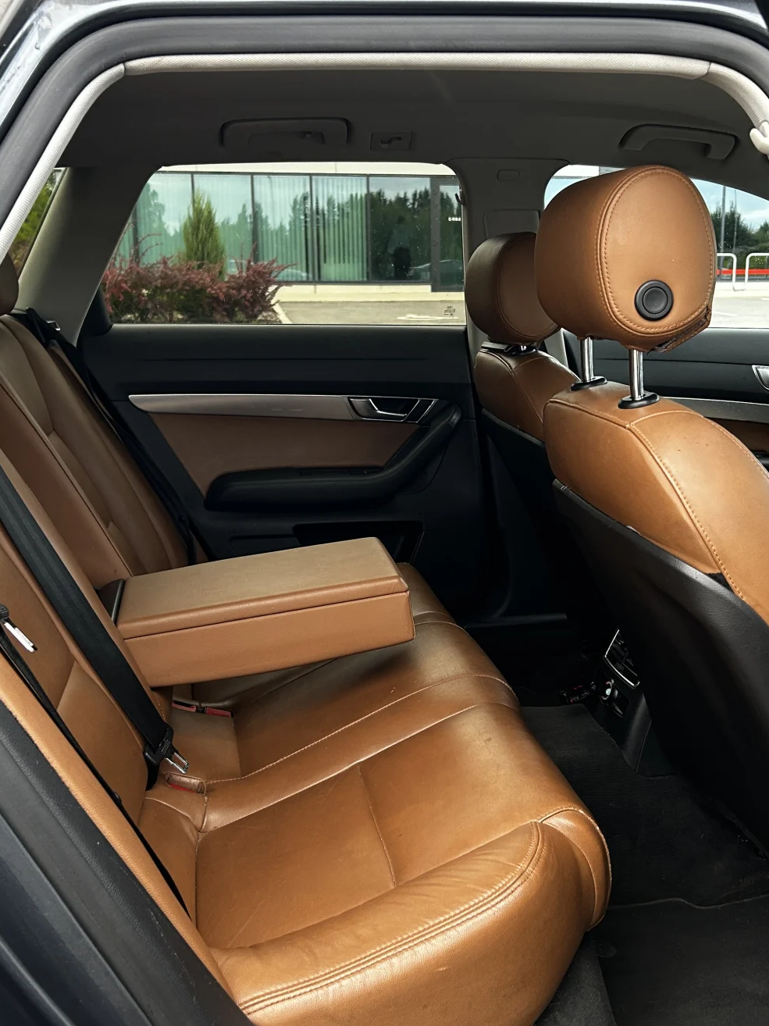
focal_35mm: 38
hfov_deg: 37.6
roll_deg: +0.8
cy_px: 512
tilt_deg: -12.5
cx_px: 443
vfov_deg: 49.0
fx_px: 1126
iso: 125
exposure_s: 1/99
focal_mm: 5.7
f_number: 1.5
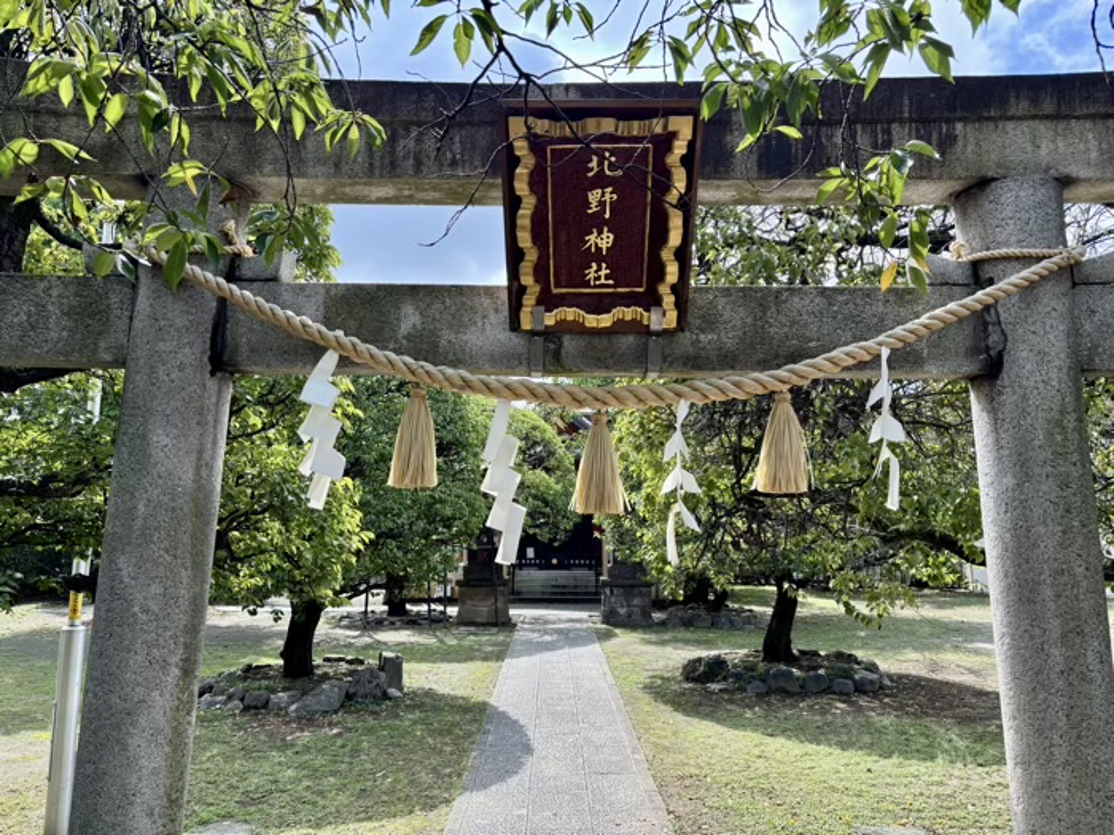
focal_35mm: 26
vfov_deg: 53.1
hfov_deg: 67.3
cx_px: 557
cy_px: 418
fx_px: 837
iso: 50
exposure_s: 1/811
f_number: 1.6
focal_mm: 5.96
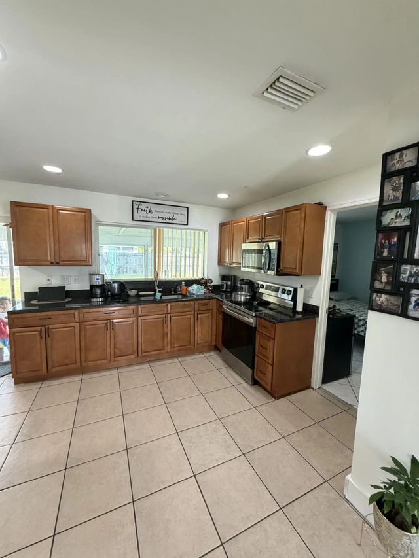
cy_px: 279
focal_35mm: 14
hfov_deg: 85.7
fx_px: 226
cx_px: 210
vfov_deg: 102.1
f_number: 2.2
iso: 400
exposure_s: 1/60
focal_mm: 2.22
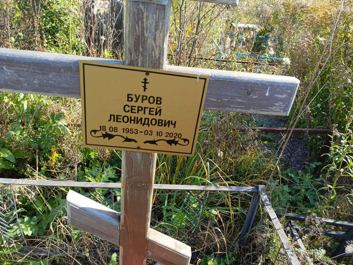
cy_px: 132
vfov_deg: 54.9
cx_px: 176
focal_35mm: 25
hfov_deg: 69.4
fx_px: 255
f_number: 1.69
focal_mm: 4.76
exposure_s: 1/302
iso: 107
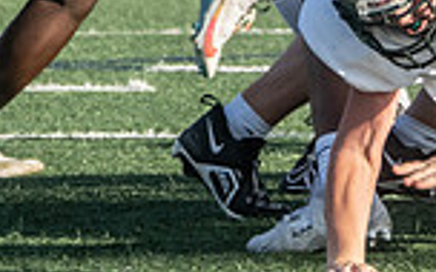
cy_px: -281
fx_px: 10575
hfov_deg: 2.4
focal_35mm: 890
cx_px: 698
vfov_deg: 1.5
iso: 640
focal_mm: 189
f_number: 7.1
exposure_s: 1/1250
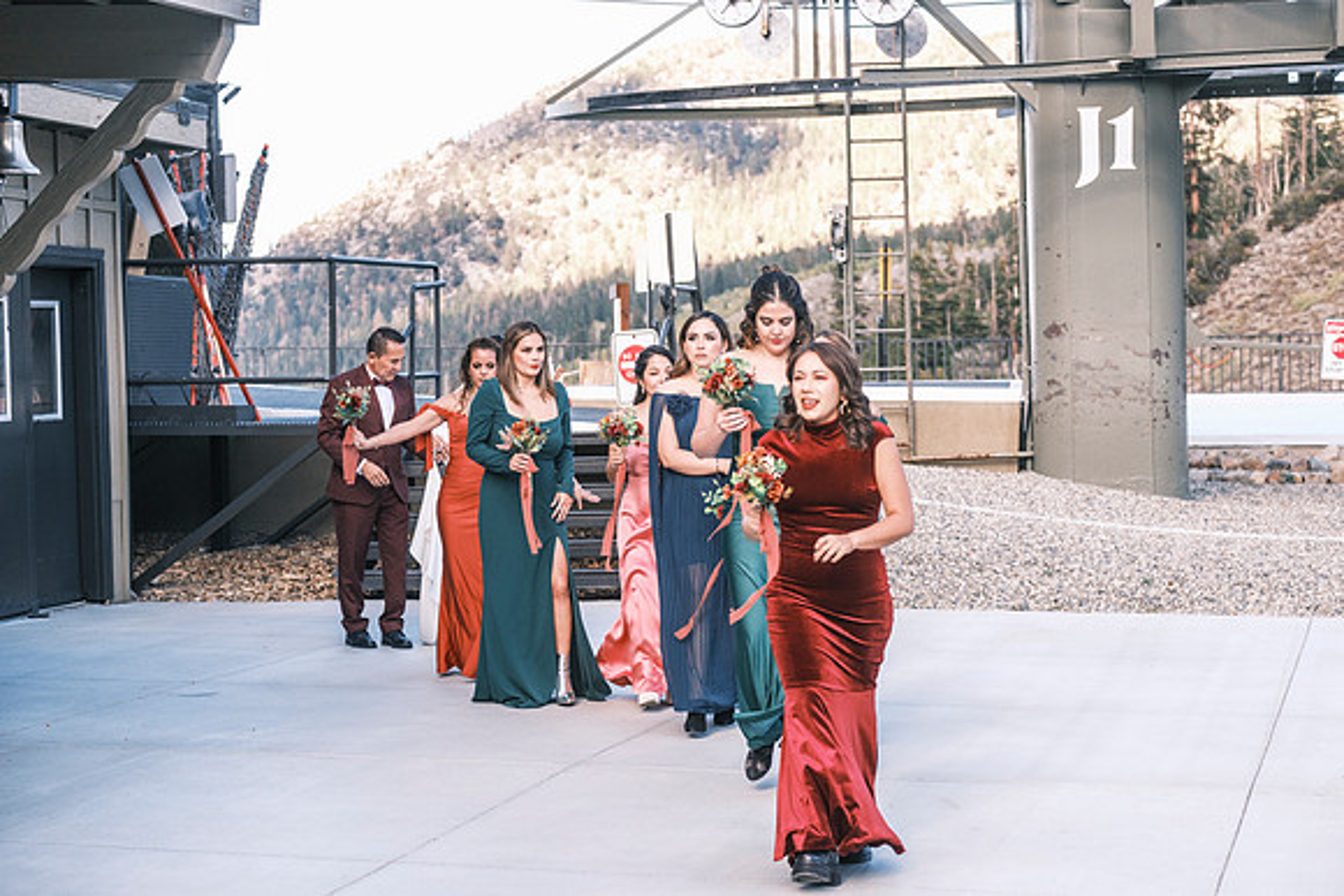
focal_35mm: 75
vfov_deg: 18.2
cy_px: 448
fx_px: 2801
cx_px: 672
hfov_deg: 27.0
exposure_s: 1/900
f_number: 2.8
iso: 400
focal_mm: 50
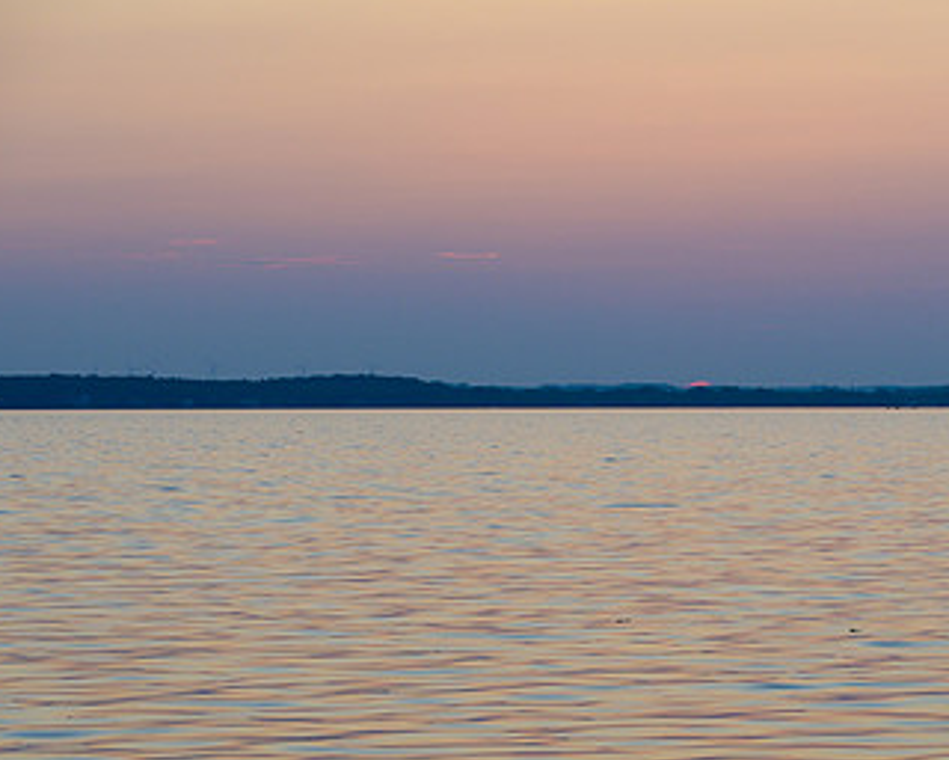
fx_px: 4606
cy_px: 525
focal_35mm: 164
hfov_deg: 11.7
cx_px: 825
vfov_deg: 9.4
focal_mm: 92
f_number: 4.5
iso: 250
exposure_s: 1/320
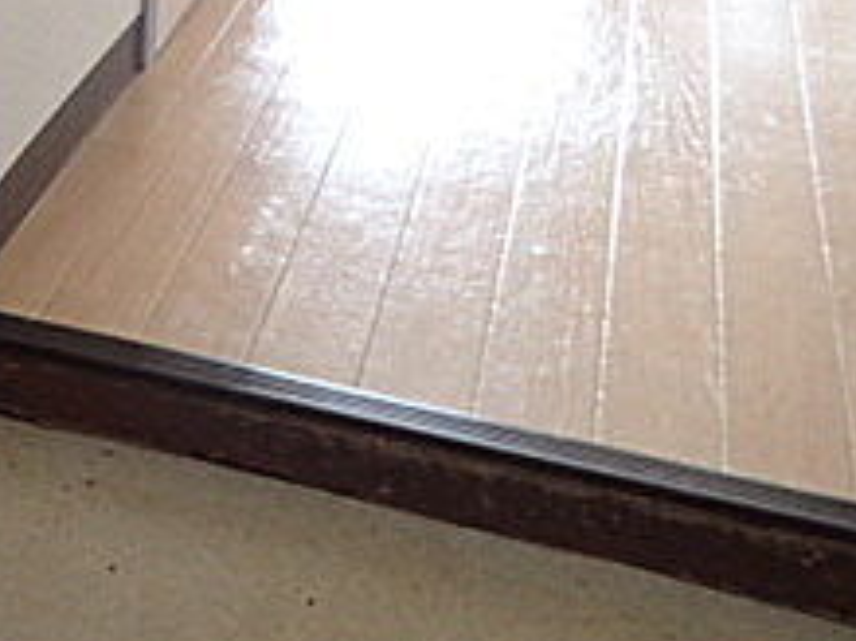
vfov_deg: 19.4
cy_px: -51
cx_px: -293
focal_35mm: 73
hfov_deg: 23.3
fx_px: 1804
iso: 250
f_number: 2
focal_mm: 4.5
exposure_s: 1/30
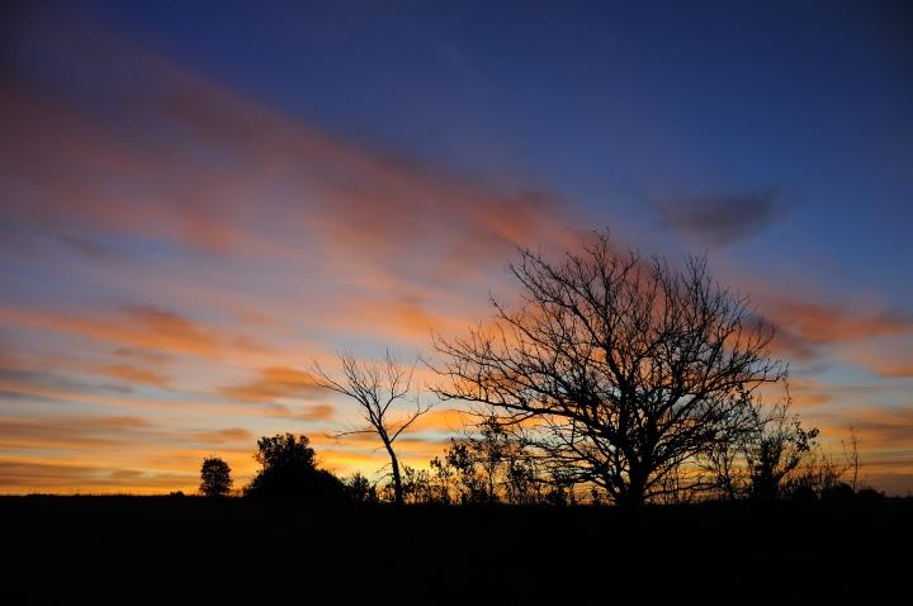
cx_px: 456
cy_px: 303
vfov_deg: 47.8
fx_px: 684
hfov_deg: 67.5
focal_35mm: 27
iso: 250
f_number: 5
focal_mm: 18
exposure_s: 1/100
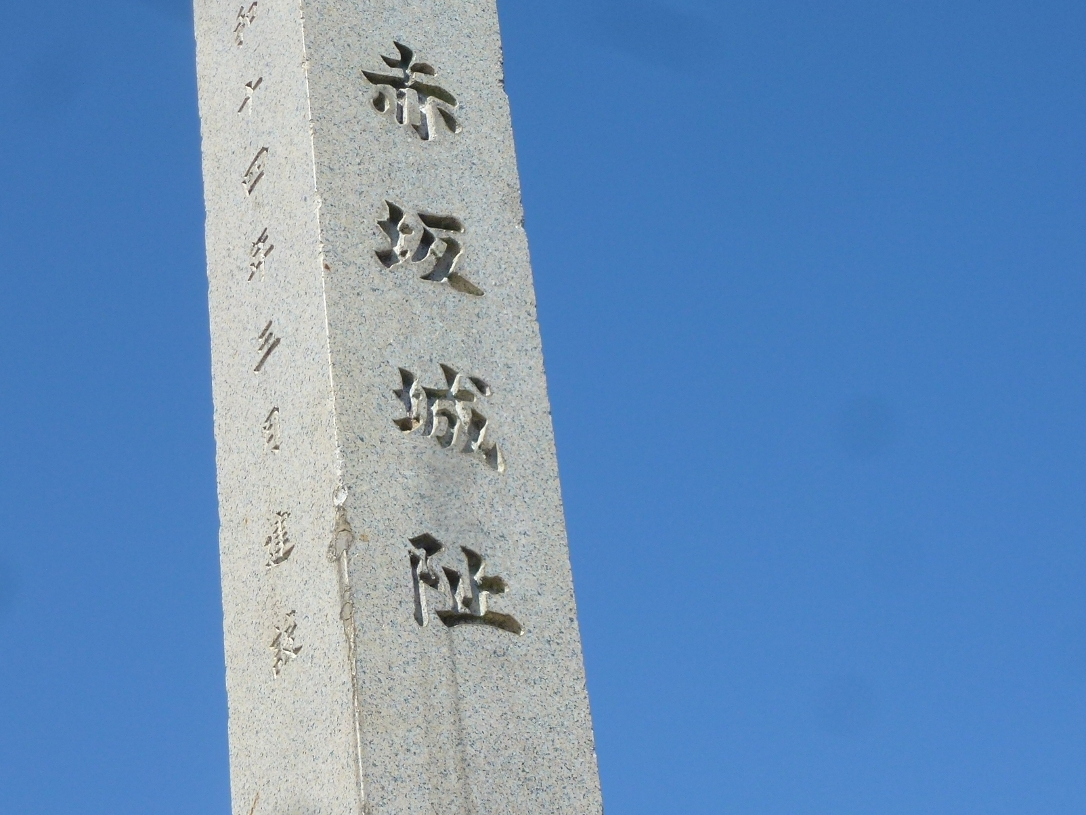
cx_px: 592
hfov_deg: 21.5
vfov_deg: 16.2
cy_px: 379
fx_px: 2855
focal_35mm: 91
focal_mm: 10.1
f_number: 4.4
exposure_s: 1/800
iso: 100
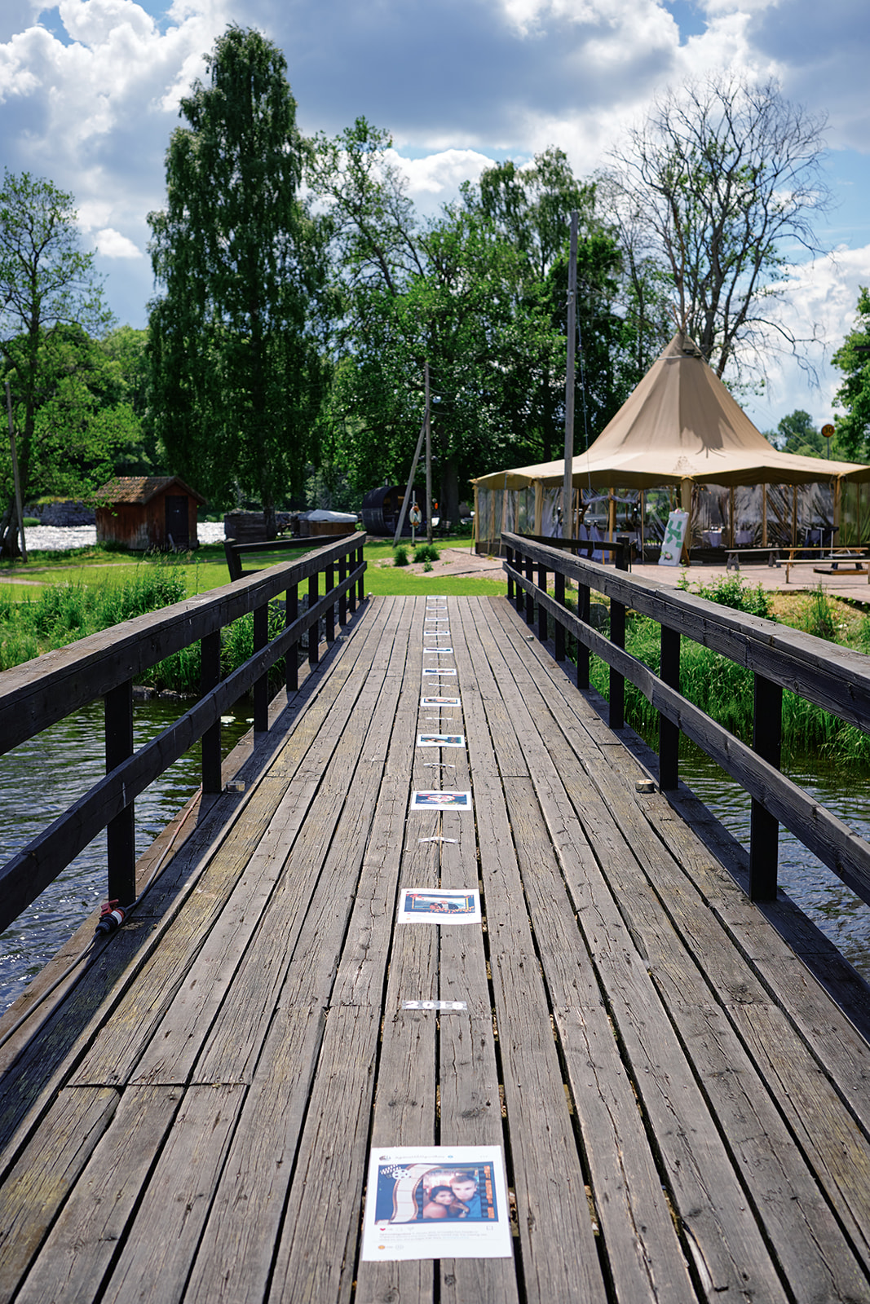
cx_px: 435
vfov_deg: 54.4
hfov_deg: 37.9
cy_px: 652
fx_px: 1268
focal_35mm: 35
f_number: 2.8
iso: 125
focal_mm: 23
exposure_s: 1/1800
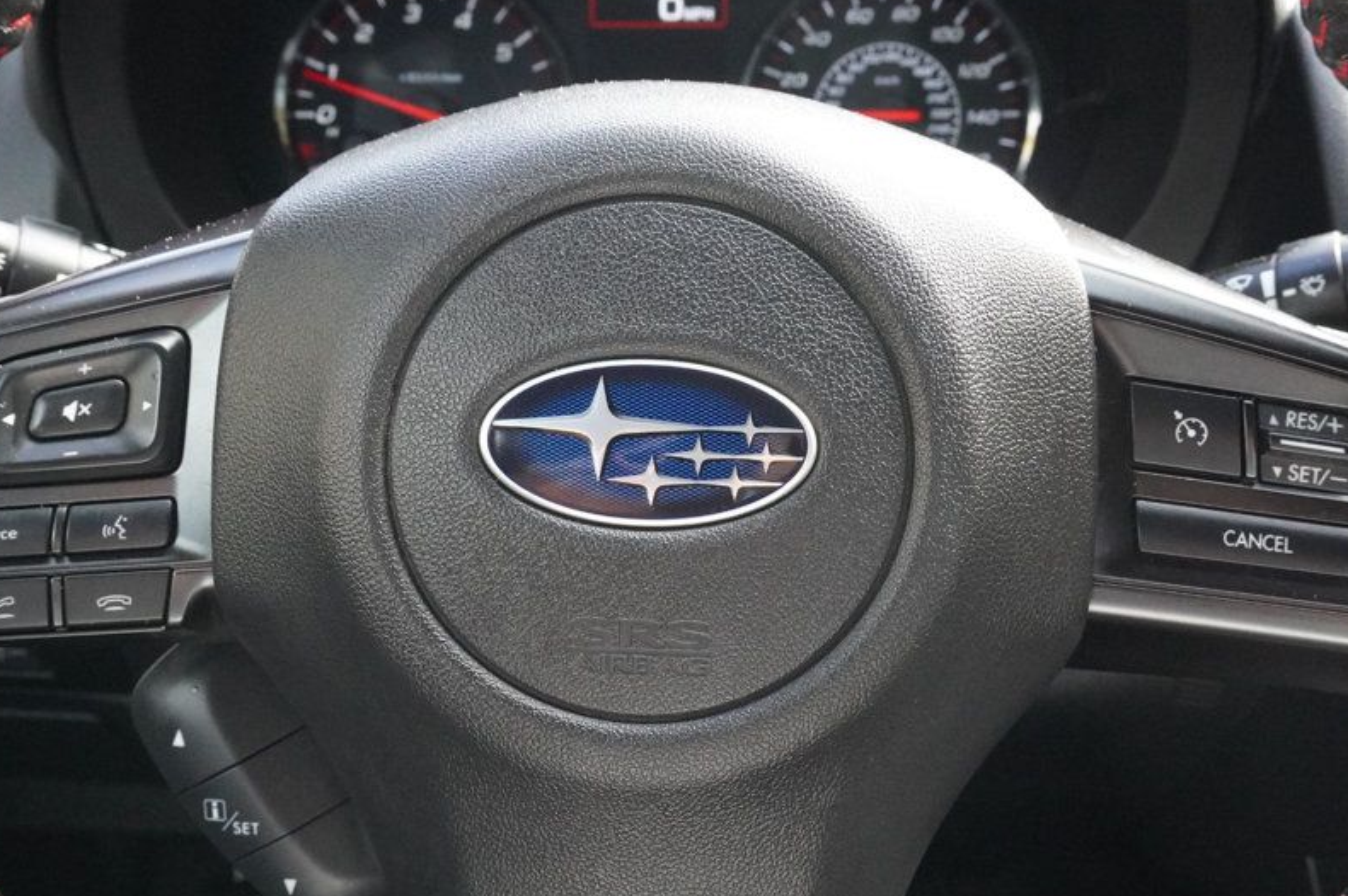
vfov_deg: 30.0
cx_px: 658
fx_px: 1670
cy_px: 480
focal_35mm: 45
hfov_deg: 43.9
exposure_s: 1/250
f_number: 9
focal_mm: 23
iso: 6400
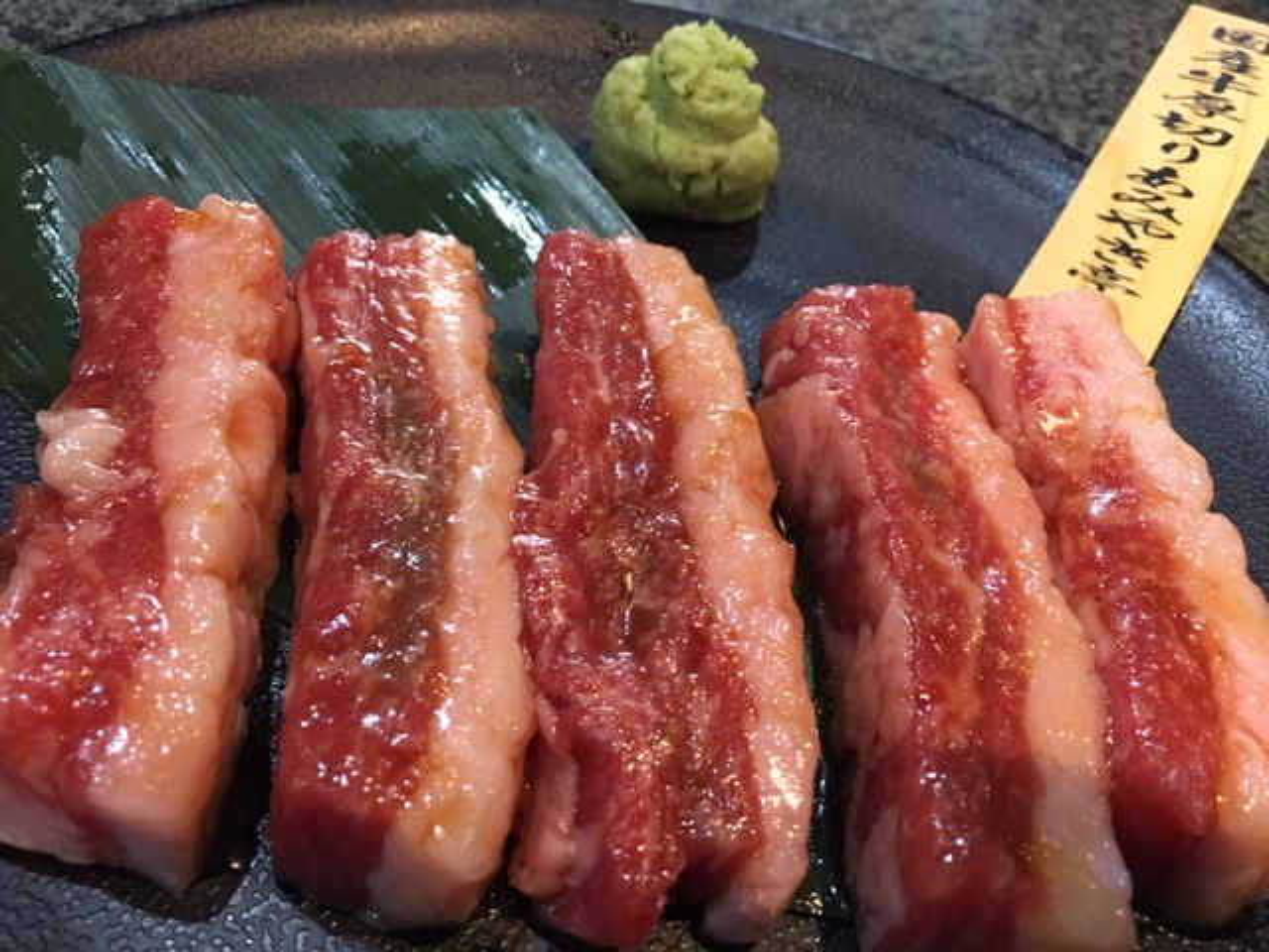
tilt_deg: -47.5
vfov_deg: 48.2
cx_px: 634
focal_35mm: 29
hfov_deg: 61.7
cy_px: 476
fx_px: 1063
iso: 100
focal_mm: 4.15
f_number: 2.2
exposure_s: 1/10
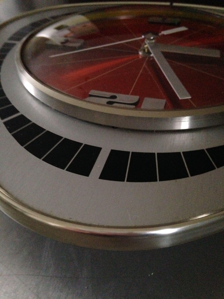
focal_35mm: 33
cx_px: 112
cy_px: 150
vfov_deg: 55.4
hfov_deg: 42.9
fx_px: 285
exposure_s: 1/15
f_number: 2.4
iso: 800
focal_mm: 4.12
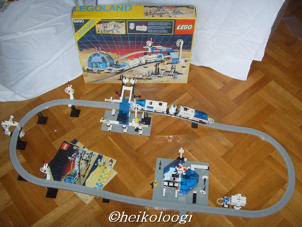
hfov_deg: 47.9
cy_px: 114
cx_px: 151
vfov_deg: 36.8
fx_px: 340
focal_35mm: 39
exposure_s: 1/45
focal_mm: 6.6
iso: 100
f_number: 3.5
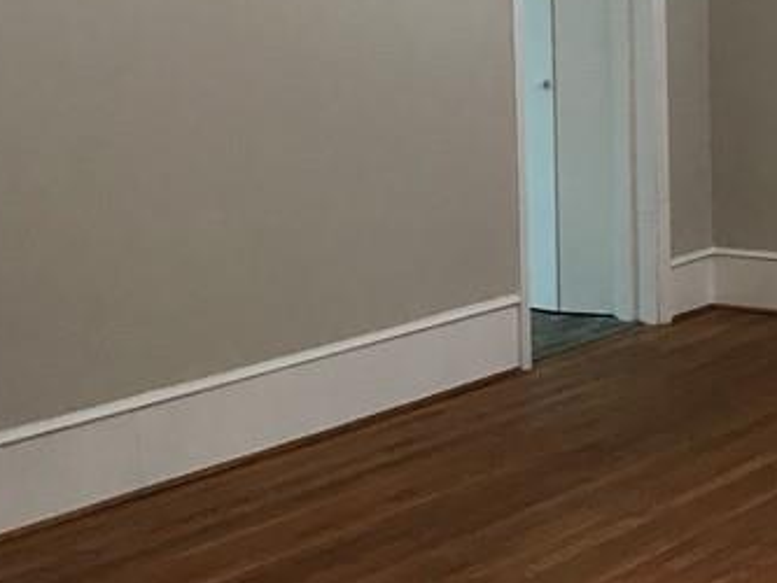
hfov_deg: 21.2
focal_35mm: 86
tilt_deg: -4.9
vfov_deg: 17.0
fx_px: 1931
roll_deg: +0.5
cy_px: 117
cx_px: 936
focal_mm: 3.99
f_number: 1.8
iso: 40
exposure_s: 1/24
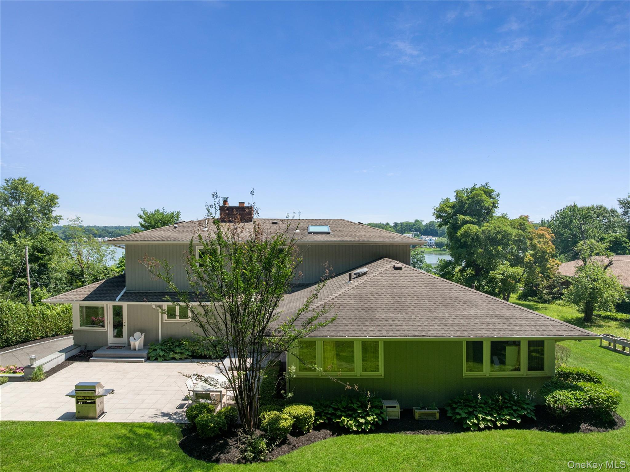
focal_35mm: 24
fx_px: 436
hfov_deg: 71.6
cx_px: 315
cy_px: 236
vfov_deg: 56.8
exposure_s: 1/500
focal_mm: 12.29
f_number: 5.6
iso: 100
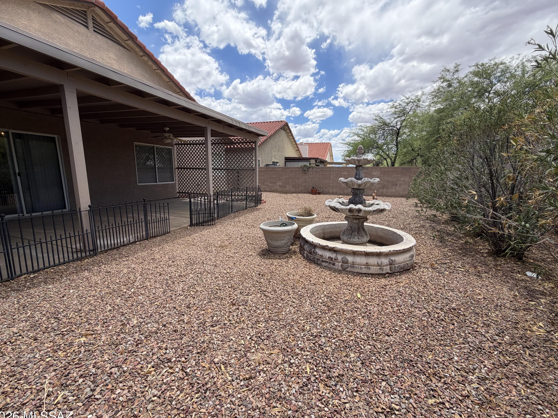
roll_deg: +0.5
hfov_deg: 98.2
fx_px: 242
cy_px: 213
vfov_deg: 81.7
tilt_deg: -9.3
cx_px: 280
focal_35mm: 15
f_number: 2.2
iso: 32
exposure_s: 1/770
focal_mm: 2.22
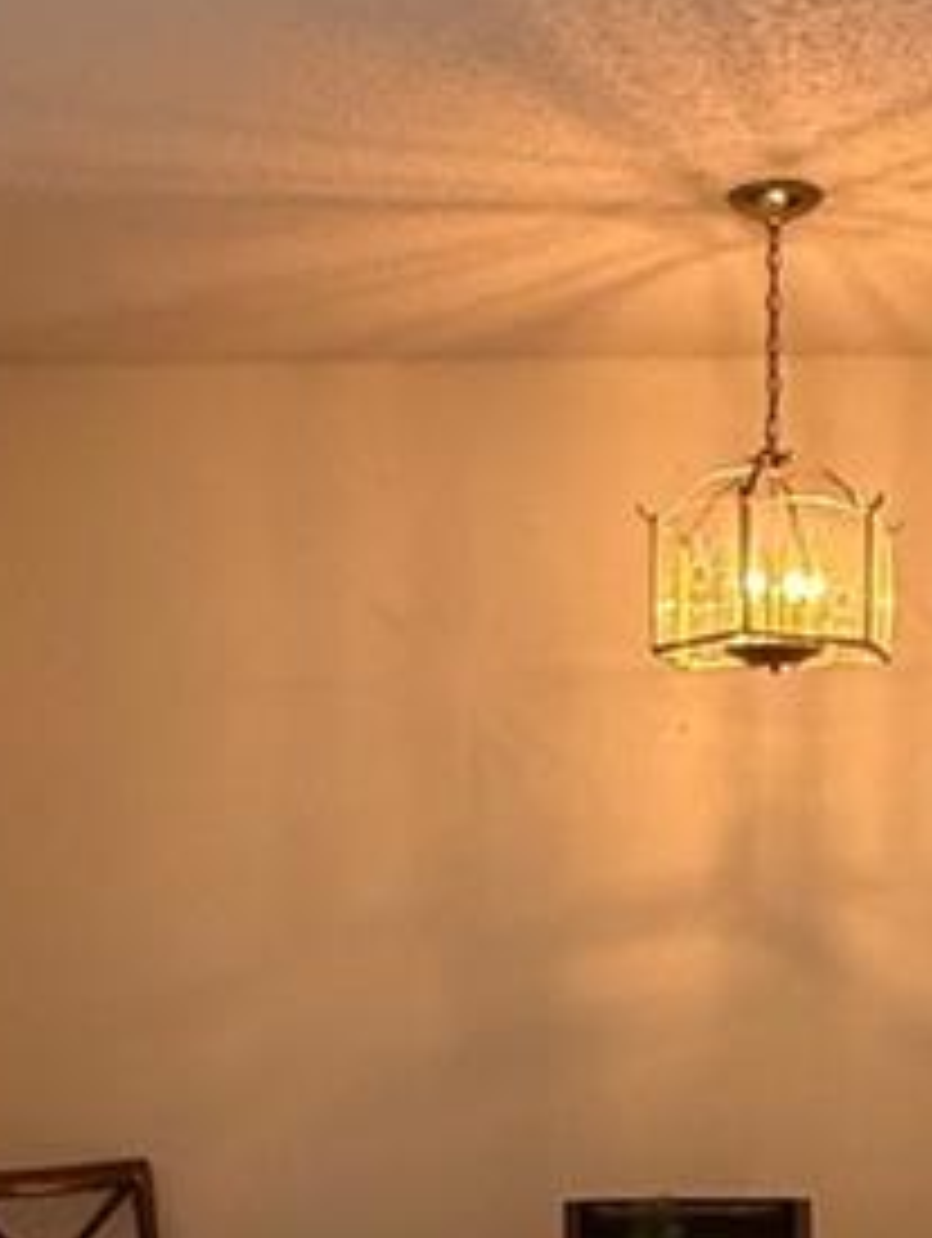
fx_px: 2185
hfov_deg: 24.0
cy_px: 995
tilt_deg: -1.5
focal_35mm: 61
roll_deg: -0.4
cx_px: 594
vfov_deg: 30.8
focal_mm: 2.22
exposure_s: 1/120
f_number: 2.2
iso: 200
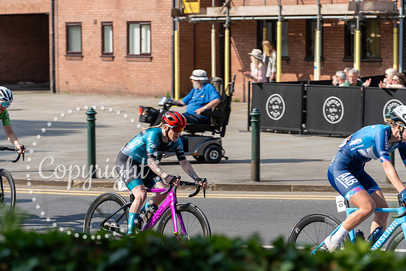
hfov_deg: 18.3
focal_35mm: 112
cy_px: 136
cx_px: 203
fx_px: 1263
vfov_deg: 12.2
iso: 200
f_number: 5
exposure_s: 1/640
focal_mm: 112
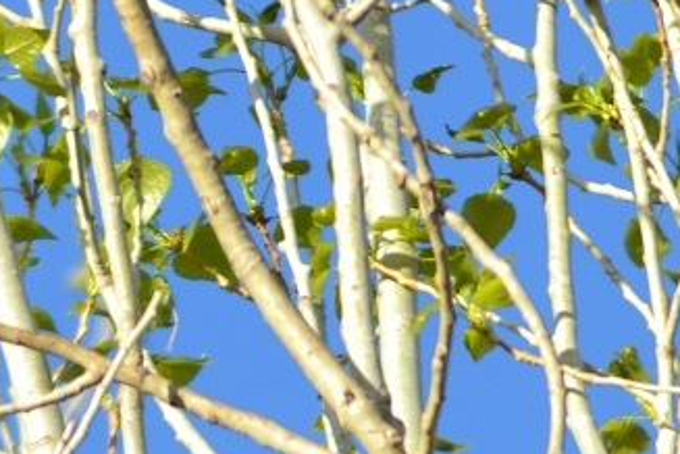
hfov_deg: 1.5
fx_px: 25744
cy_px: 250
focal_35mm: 1363
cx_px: 17
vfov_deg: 1.0
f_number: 10
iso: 400
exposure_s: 1/250
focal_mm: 300
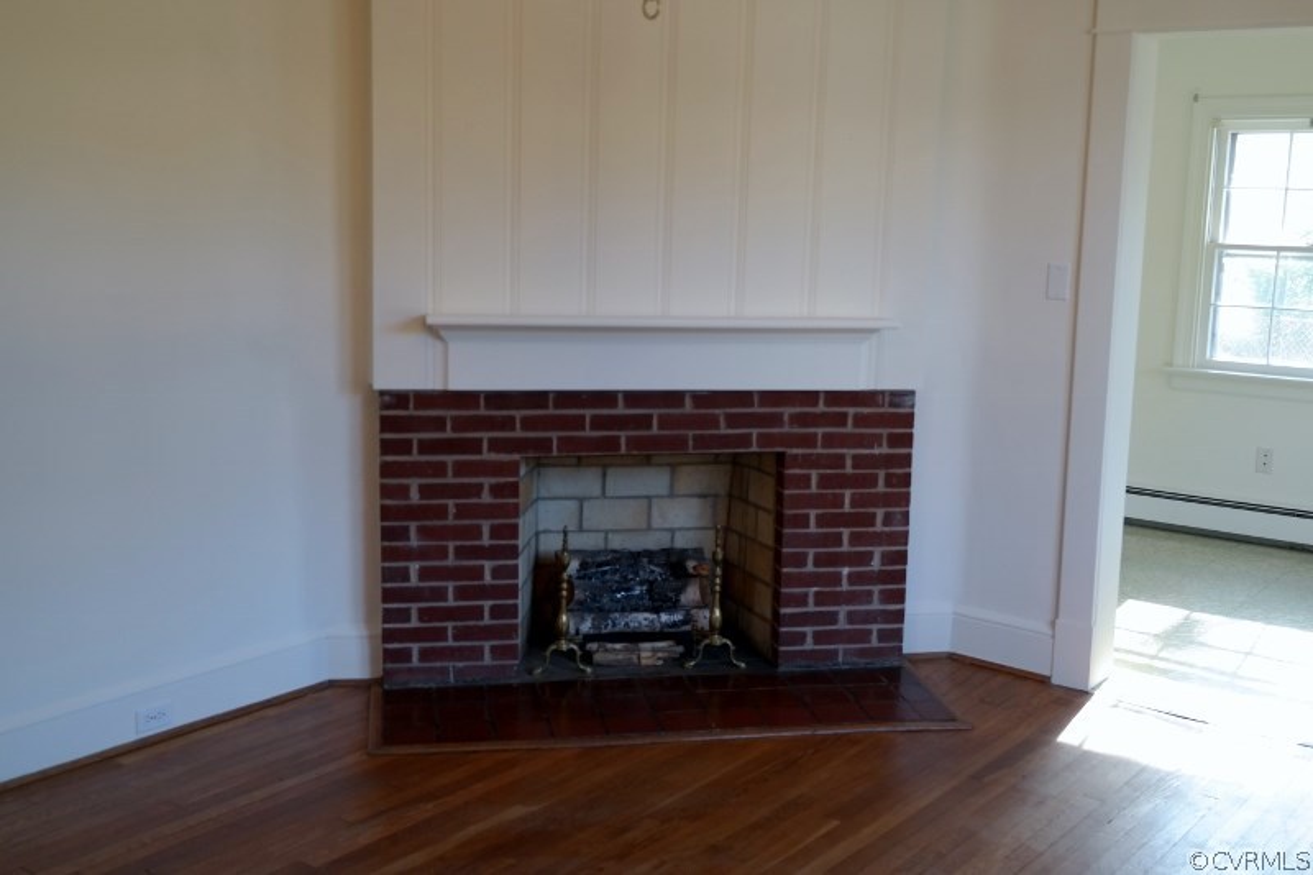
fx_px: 1458
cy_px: 438
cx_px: 656
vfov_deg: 33.4
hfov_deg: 48.5
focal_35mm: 40
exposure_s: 1/50
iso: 200
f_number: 4
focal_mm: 26
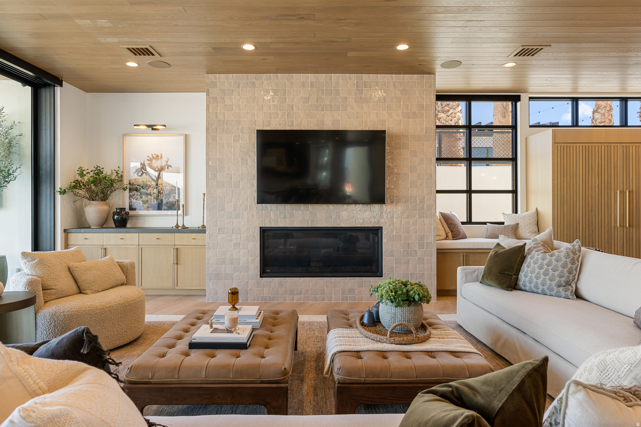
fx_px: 374
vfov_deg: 59.5
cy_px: 214
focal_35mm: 21
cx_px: 320
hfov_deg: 81.2
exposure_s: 1/4
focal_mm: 21
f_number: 8
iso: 200
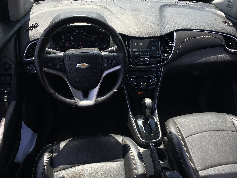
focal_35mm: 26
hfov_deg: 67.3
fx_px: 178
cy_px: 89
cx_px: 118
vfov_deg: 53.1
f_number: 1.8
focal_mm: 4.25
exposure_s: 1/858
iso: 32
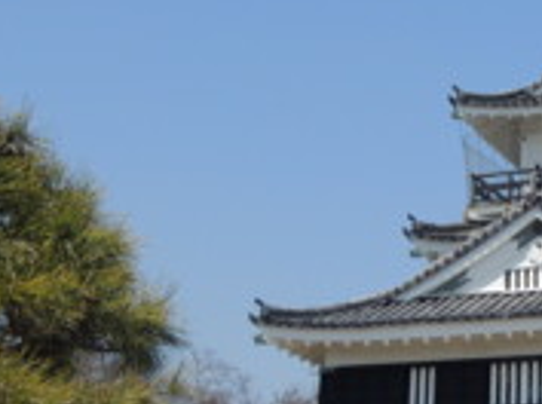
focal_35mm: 87
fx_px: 1359
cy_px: 89
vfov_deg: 16.8
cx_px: 560
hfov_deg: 21.6
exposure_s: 1/1250
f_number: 3.5
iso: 100
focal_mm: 4.3
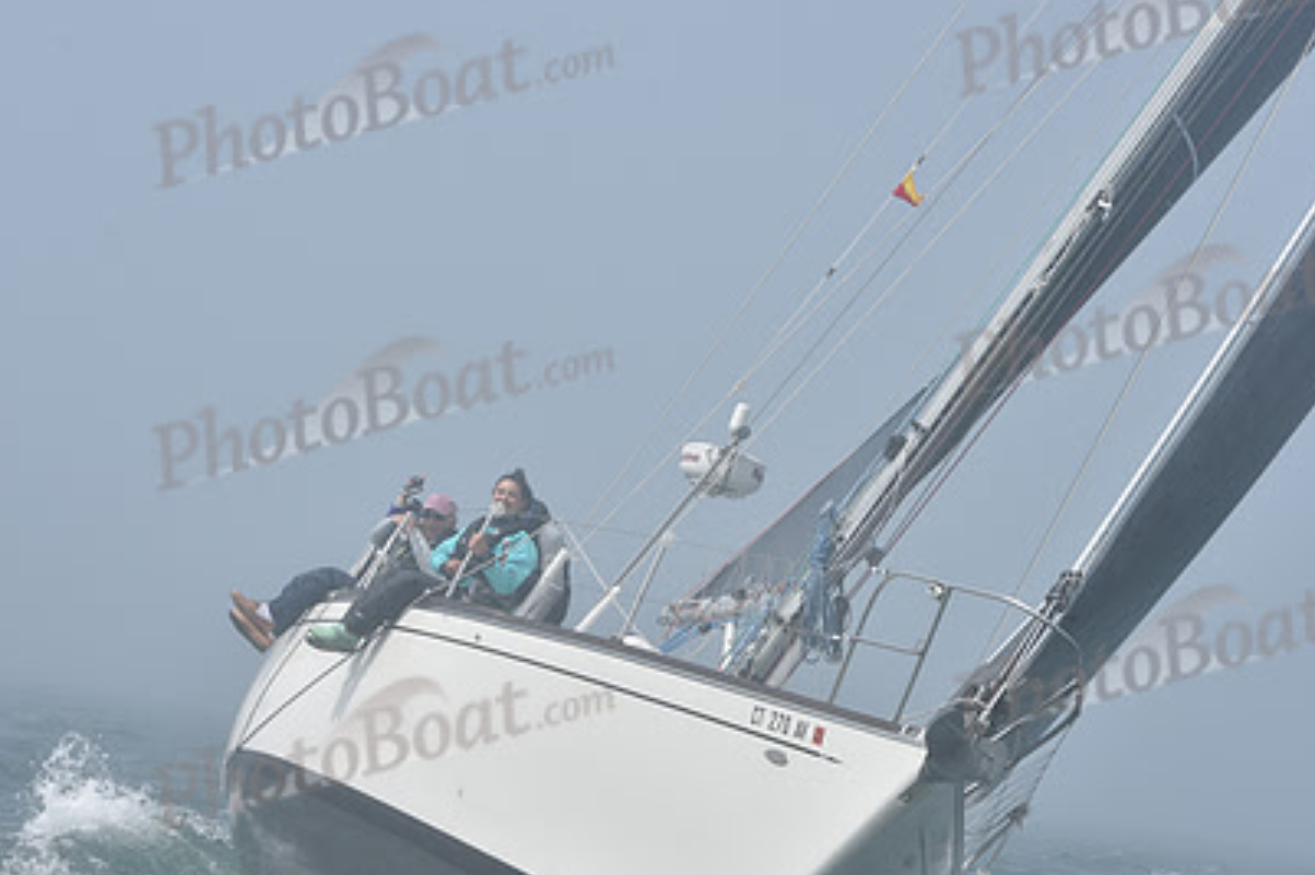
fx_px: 5550
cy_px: 529
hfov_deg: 13.5
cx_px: 787
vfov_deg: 9.0
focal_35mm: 152
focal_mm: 105
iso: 320
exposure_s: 1/800
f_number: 11
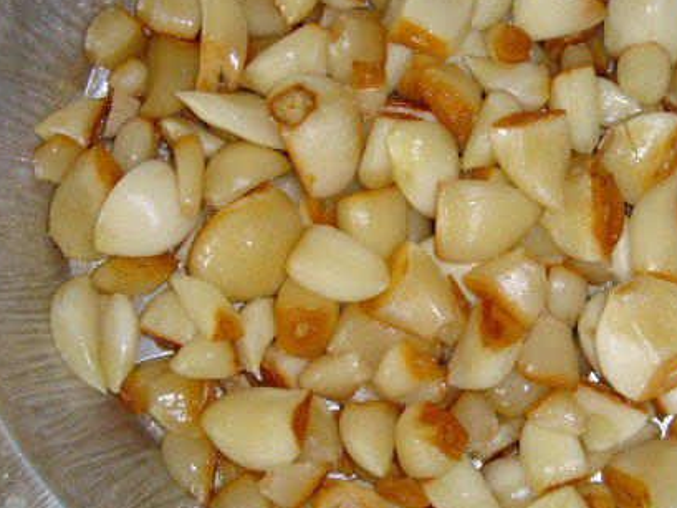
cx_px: 406
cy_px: 228
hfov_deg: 31.6
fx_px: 1193
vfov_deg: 24.0
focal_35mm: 61
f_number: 3.5
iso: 200
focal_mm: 6.6
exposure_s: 1/45
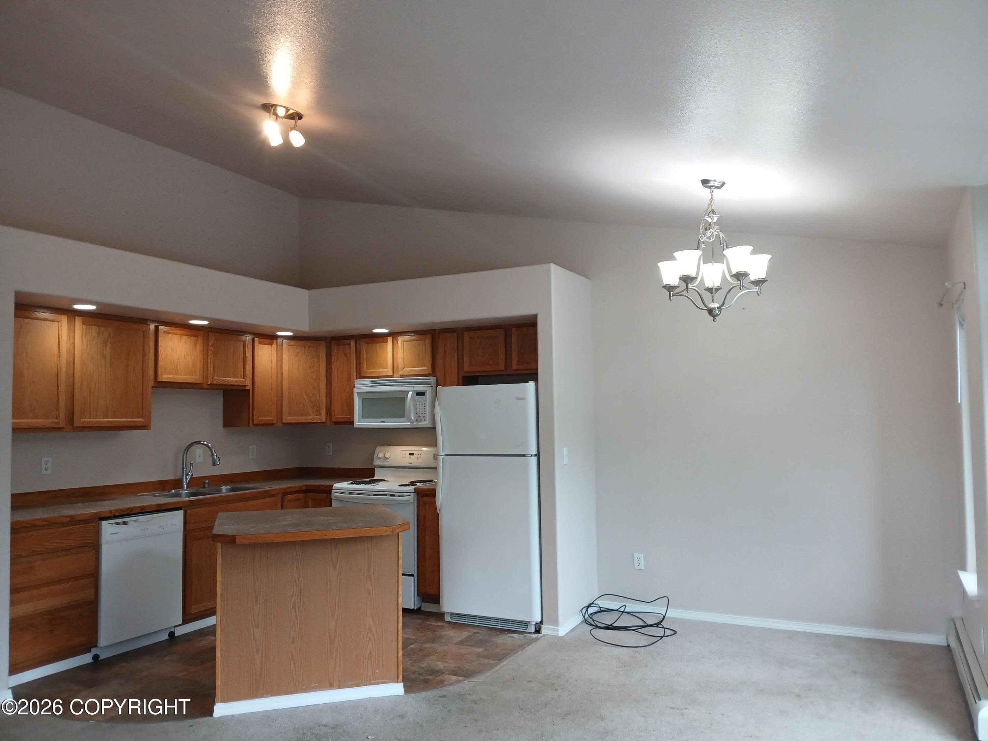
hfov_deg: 67.3
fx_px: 742
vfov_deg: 53.1
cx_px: 494
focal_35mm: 26
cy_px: 370
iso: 125
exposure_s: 1/60
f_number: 1.8
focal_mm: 3.98
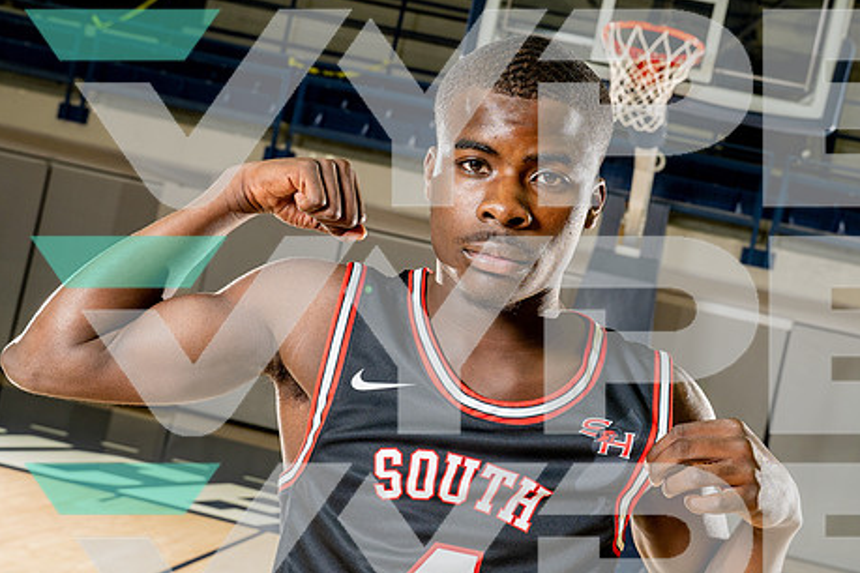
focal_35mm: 48
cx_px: 508
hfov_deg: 41.0
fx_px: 1147
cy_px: 336
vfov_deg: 28.0
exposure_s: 1/250
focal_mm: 38
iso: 640
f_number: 7.1
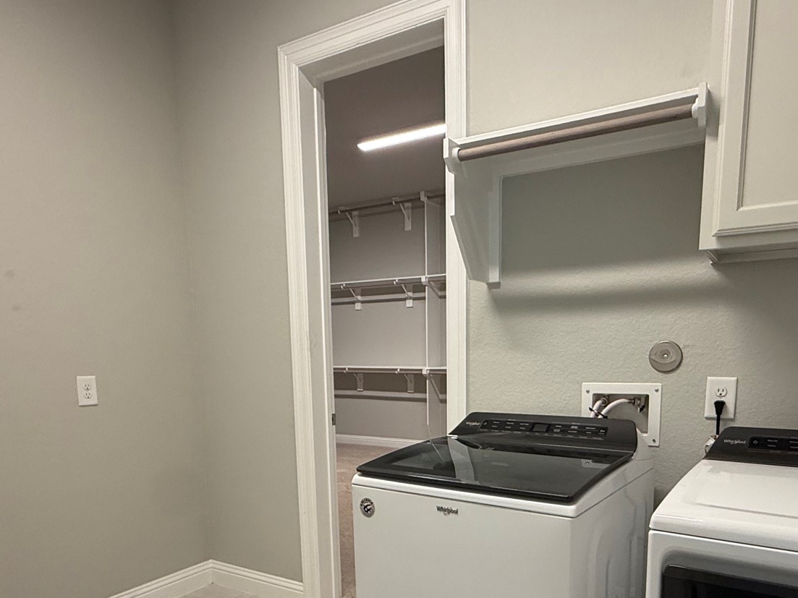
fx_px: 599
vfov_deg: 50.9
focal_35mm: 26
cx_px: 427
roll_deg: +1.0
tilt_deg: -8.7
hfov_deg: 67.2
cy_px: 447
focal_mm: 2.22
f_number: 2.2
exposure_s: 1/120
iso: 320
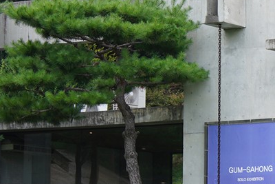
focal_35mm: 175
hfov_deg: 10.6
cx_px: 578
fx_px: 1337
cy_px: 163
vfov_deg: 7.8
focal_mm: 35
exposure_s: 1/100
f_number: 7.1
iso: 125
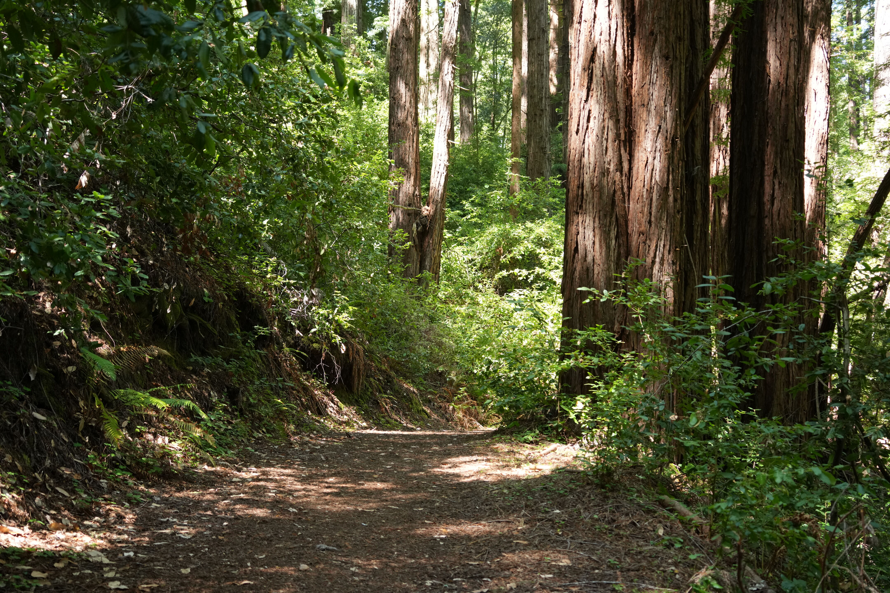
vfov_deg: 27.0
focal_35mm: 50
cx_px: 445
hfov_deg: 39.6
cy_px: 296
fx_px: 1236
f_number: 4.5
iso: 1000
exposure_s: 1/60
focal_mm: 50
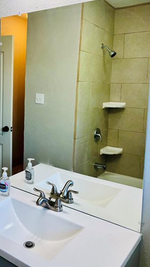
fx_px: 247
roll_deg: -0.6
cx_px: 43
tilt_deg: -6.6
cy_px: 105
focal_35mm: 35
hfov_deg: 33.2
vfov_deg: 56.1
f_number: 1.6
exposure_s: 1/120
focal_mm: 5.96
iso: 64
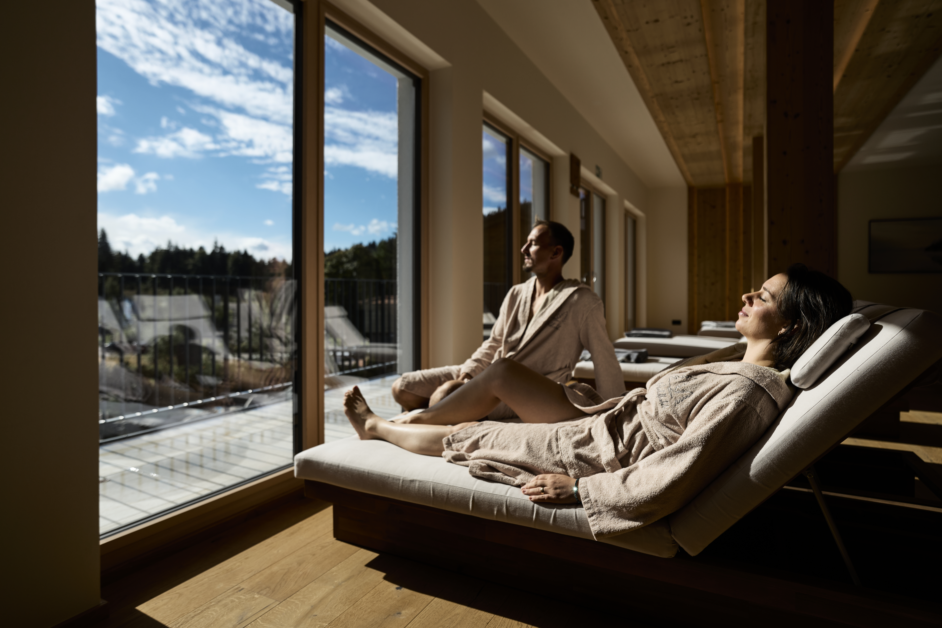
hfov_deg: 84.0
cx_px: 471
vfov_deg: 61.9
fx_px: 523
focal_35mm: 20
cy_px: 314
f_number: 2.8
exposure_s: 1/3200
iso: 100
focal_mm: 20
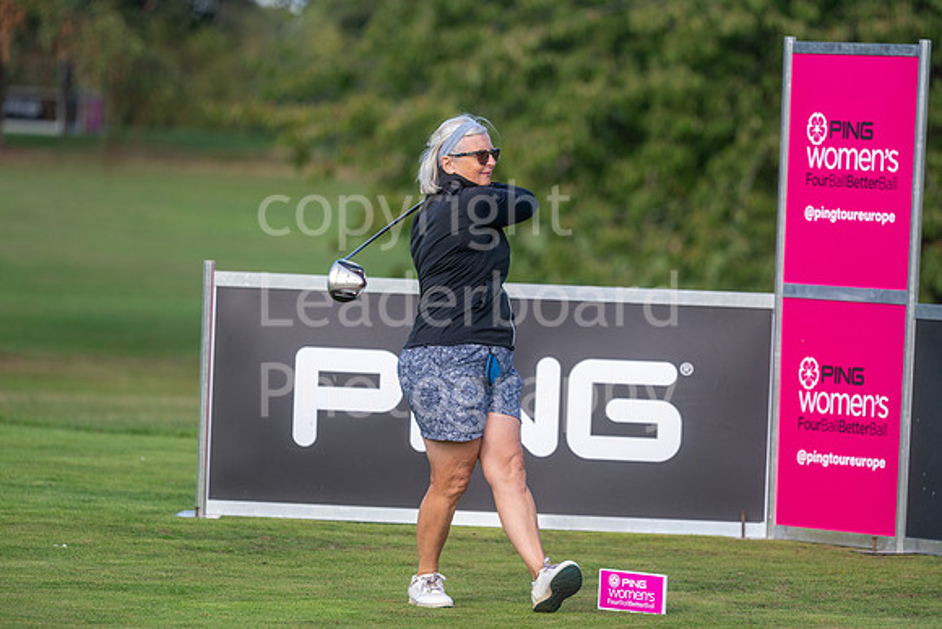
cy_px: 314
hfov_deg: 6.9
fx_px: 7851
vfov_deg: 4.6
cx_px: 471
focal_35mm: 300
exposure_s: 1/800
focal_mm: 300
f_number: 5
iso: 500
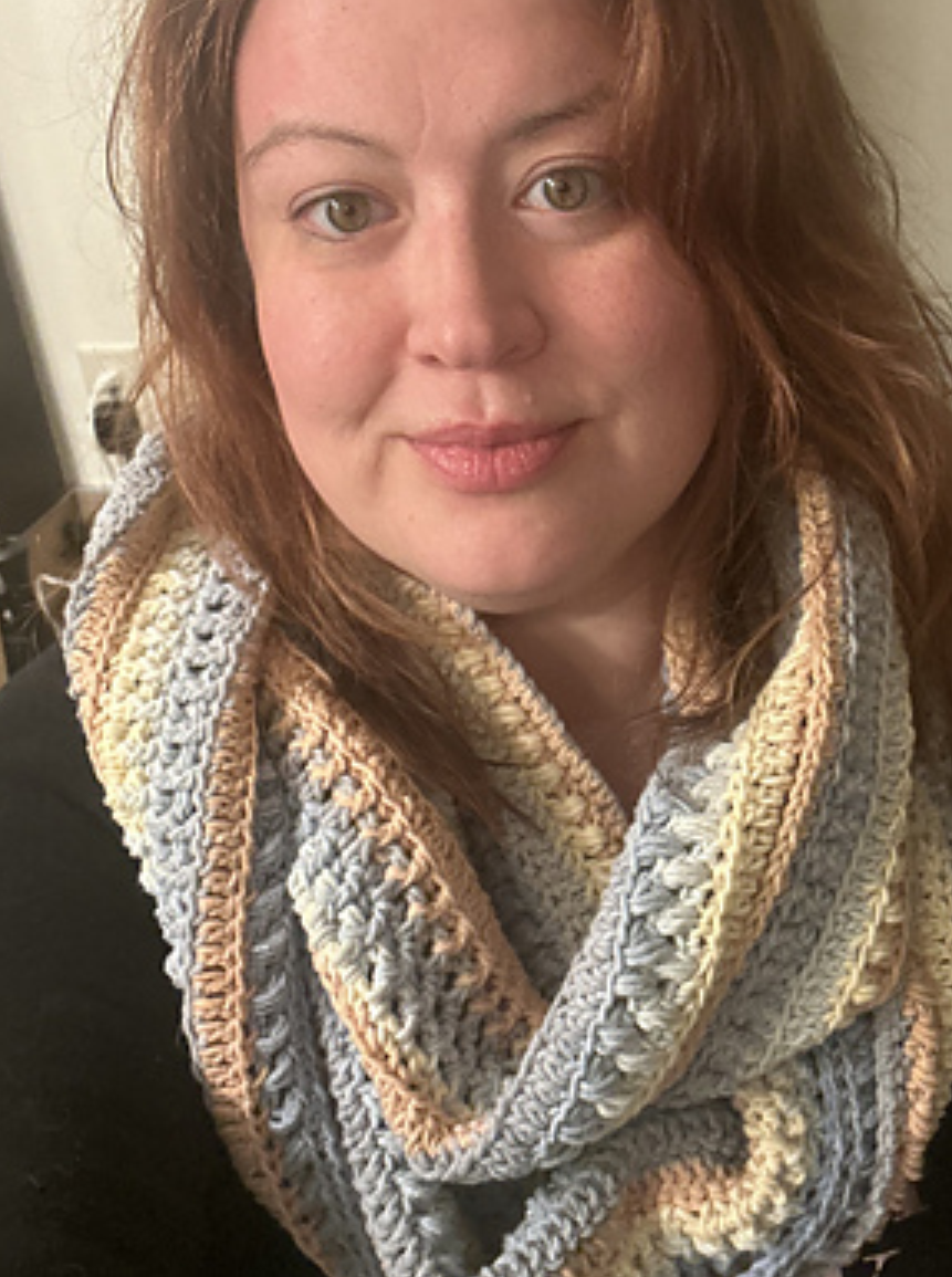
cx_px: 576
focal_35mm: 39
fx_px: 1436
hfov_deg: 36.5
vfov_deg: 47.6
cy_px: 504
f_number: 1.9
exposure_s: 1/60
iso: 320
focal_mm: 2.69
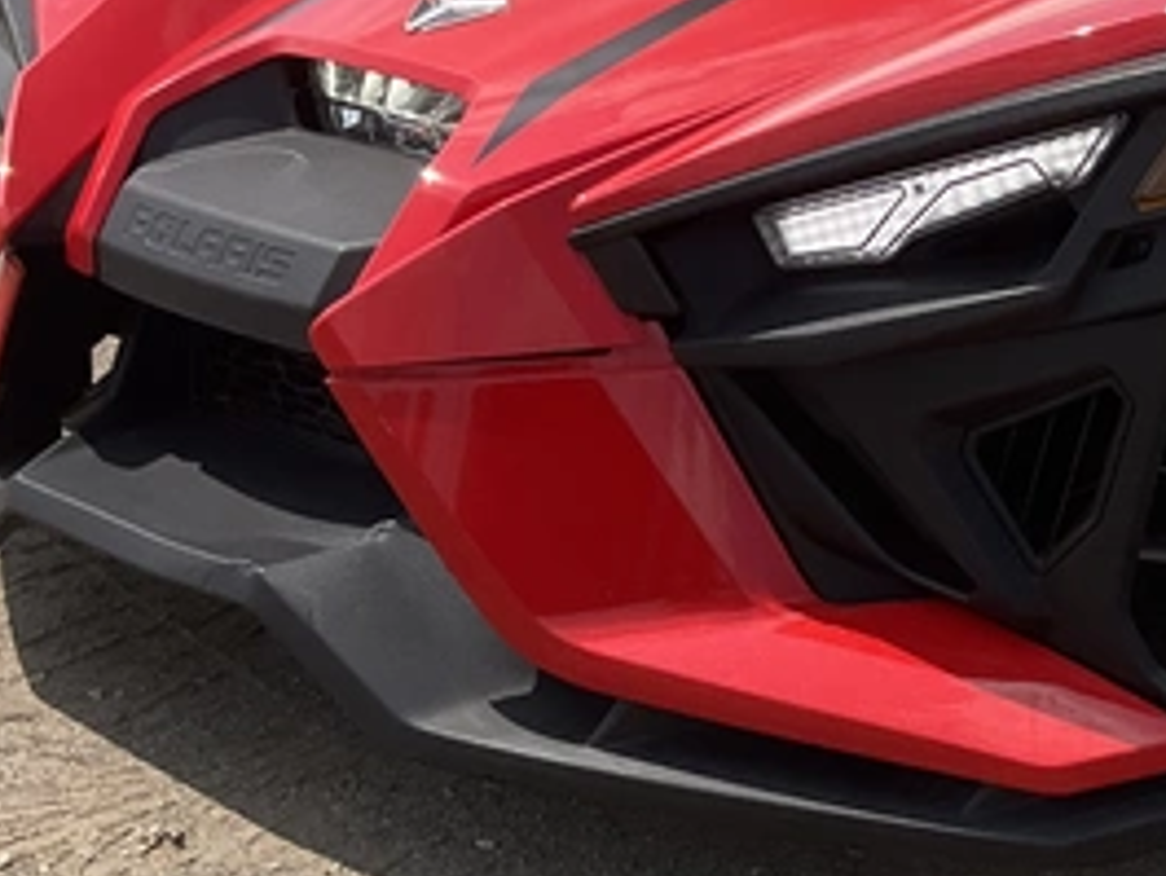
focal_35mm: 82
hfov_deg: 23.2
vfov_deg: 18.0
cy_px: 284
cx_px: 1065
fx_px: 2763
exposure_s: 1/1577
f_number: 1.8
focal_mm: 3
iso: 25
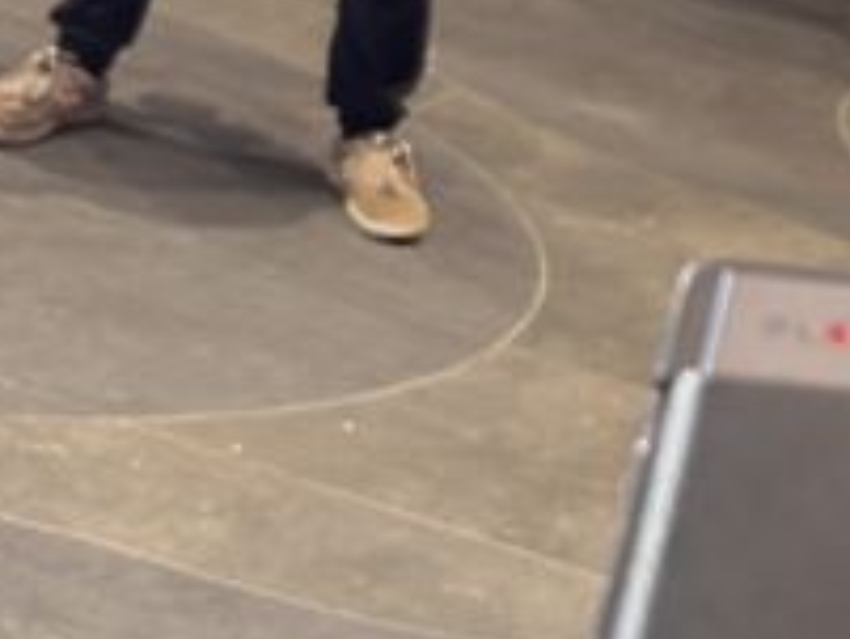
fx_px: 3341
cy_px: 57
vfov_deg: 10.9
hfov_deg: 12.9
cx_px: 1620
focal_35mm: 136
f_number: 1.78
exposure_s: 1/60
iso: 160
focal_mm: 6.76
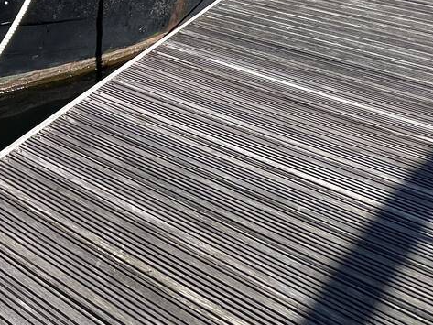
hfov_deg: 31.2
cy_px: -210
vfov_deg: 23.3
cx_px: -154
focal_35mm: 44
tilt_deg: +0.5
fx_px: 551
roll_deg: +0.6
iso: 32
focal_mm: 1.57
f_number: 1.8
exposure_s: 1/774
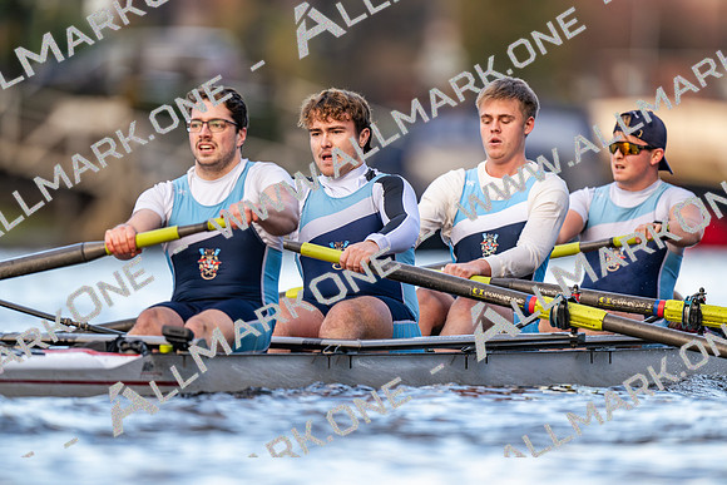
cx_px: 364
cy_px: 242
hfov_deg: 3.4
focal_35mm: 600
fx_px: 12119
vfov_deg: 2.3
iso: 1600
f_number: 4
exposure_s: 1/2500
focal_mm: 600
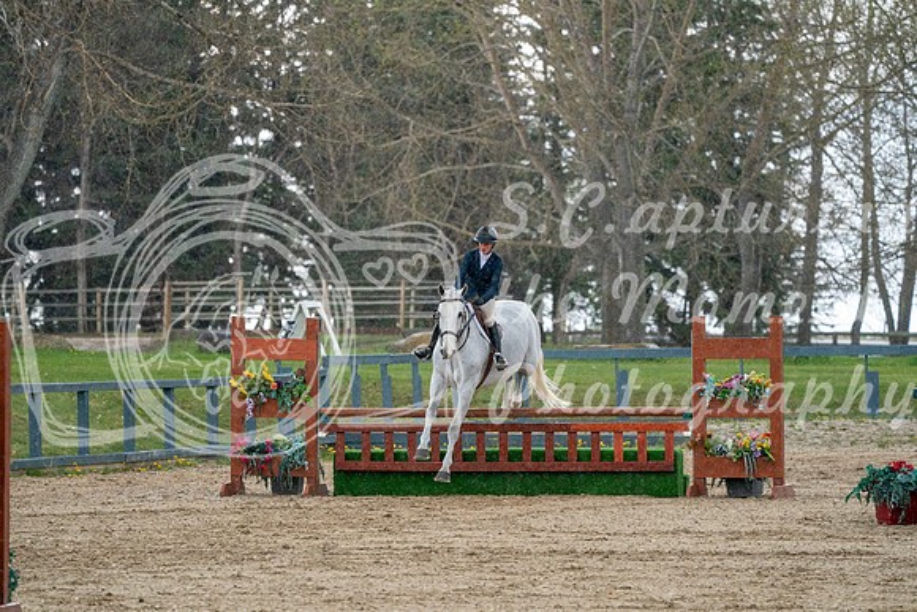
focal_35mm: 259
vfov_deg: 5.3
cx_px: 458
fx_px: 6599
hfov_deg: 7.9
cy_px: 306
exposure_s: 1/1250
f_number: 5.6
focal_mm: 259
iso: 2000
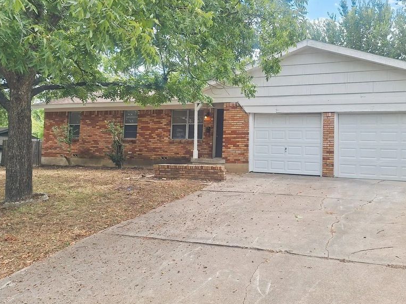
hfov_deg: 58.2
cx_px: 230
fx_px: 364
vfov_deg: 45.4
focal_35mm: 31
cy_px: 137
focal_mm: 5.54
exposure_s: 1/1466
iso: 40
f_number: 1.8
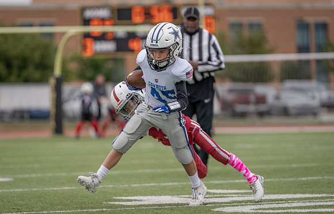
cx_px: 155
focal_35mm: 250
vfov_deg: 5.3
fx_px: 2294
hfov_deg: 8.3
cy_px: 110
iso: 200
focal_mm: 200
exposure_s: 1/1250
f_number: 2.8
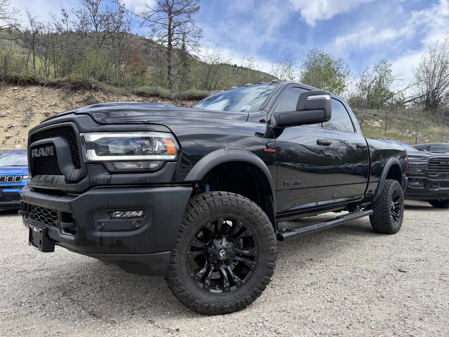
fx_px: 311
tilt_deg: -0.3
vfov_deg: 56.8
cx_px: 224
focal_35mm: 24
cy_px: 168
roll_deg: +0.5
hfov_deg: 71.6
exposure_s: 1/2232
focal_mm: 6.76
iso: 100
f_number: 1.78
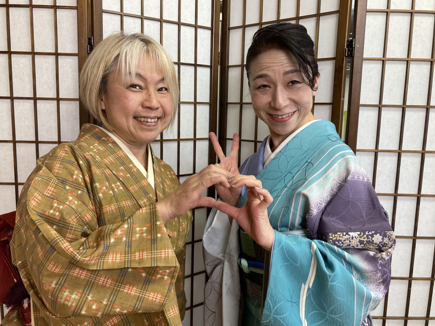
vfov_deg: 48.2
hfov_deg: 61.7
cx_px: 215
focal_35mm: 29
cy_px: 163
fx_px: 364
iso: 100
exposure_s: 1/50
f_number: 1.8
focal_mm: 3.99
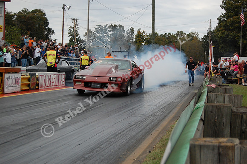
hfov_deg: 31.9
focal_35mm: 63
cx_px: 124
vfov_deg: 21.5
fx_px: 432
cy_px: 82
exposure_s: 1/500
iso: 720
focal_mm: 42
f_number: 5.3
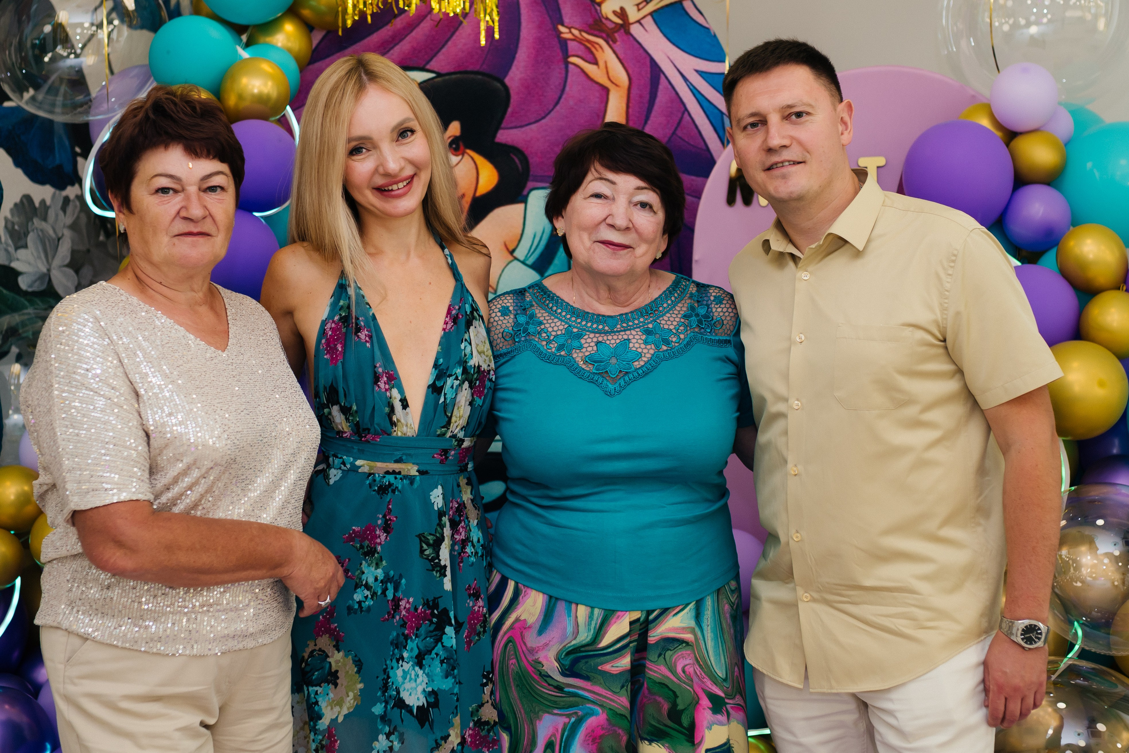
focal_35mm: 52
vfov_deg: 26.0
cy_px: 376
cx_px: 564
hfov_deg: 38.2
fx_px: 1631
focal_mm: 35
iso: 320
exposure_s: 1/100
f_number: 2.5
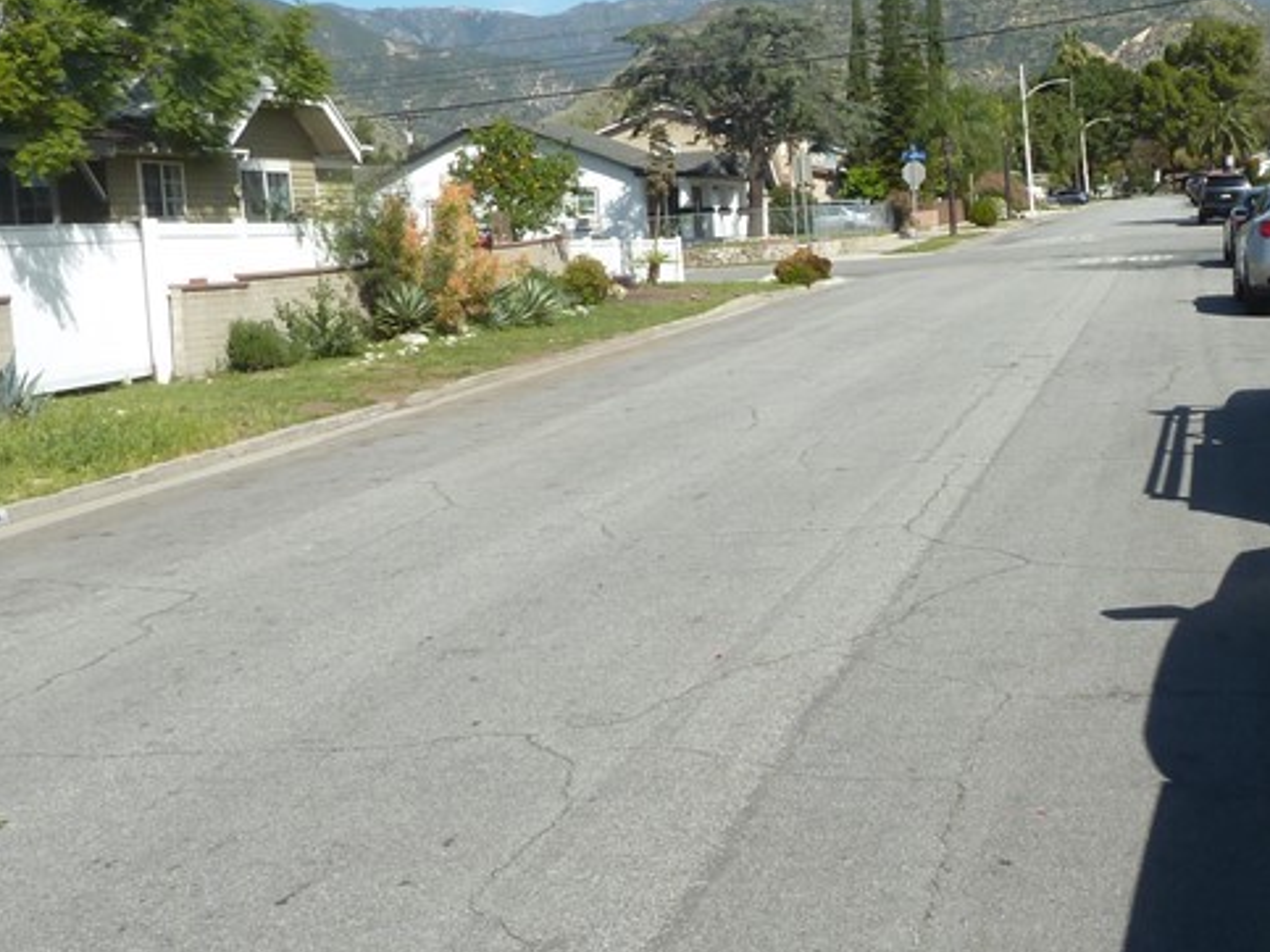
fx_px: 1944
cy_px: 405
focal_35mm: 53
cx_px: 878
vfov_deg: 27.5
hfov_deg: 35.7
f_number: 5
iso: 80
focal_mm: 4.1
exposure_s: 1/400
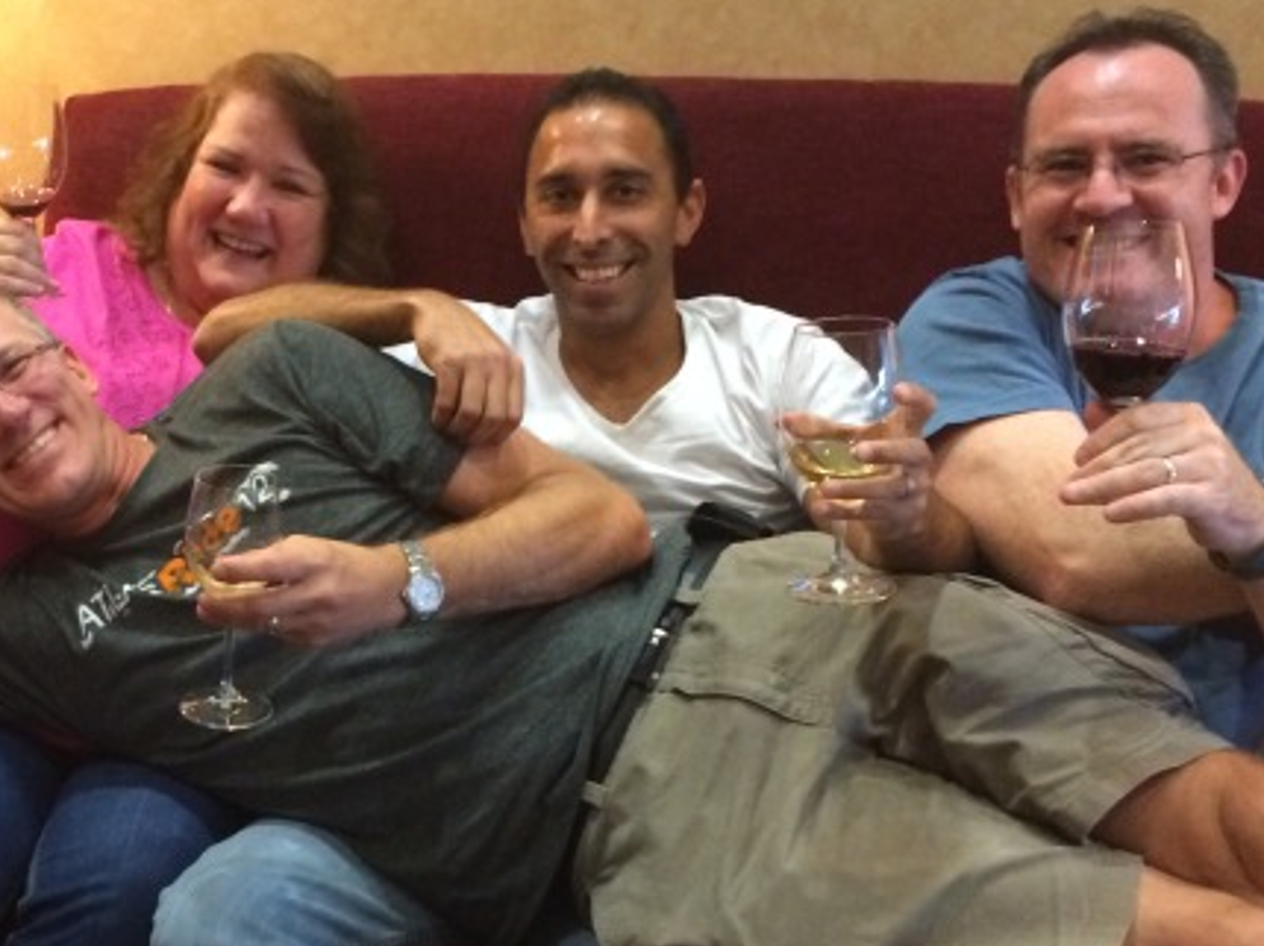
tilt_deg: -23.6
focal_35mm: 54
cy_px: 673
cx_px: 267
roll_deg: +1.2
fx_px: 1971
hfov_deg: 34.6
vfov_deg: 26.8
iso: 320
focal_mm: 4.15
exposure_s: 1/30
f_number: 2.2
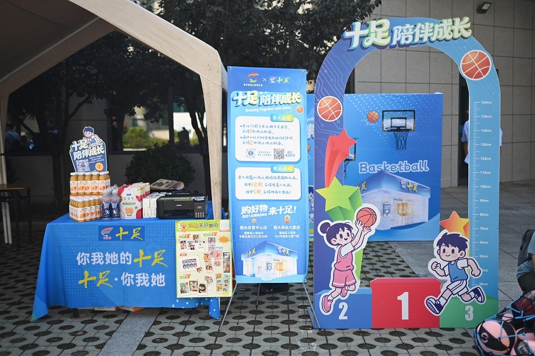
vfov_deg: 33.4
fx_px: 594
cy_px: 178
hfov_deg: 48.5
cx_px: 268
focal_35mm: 40
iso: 100
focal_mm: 40
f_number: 2
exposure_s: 1/640
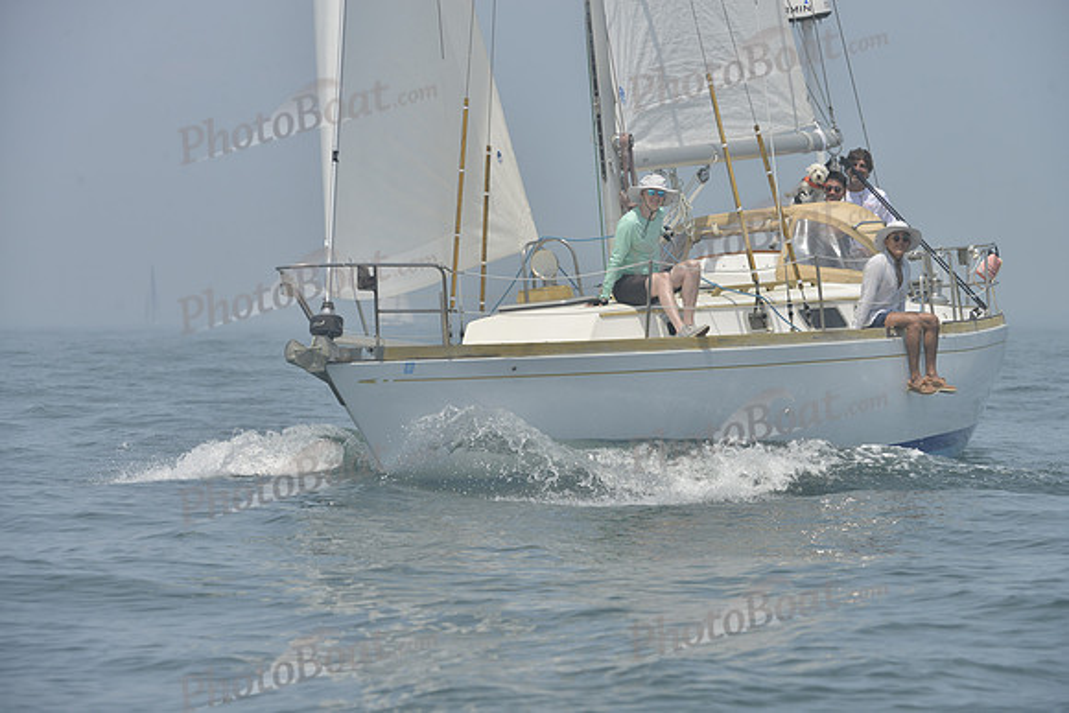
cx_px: 534
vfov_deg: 6.9
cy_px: 356
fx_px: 5940
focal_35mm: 200
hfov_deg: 10.3
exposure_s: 1/1000
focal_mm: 200
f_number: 8
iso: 280
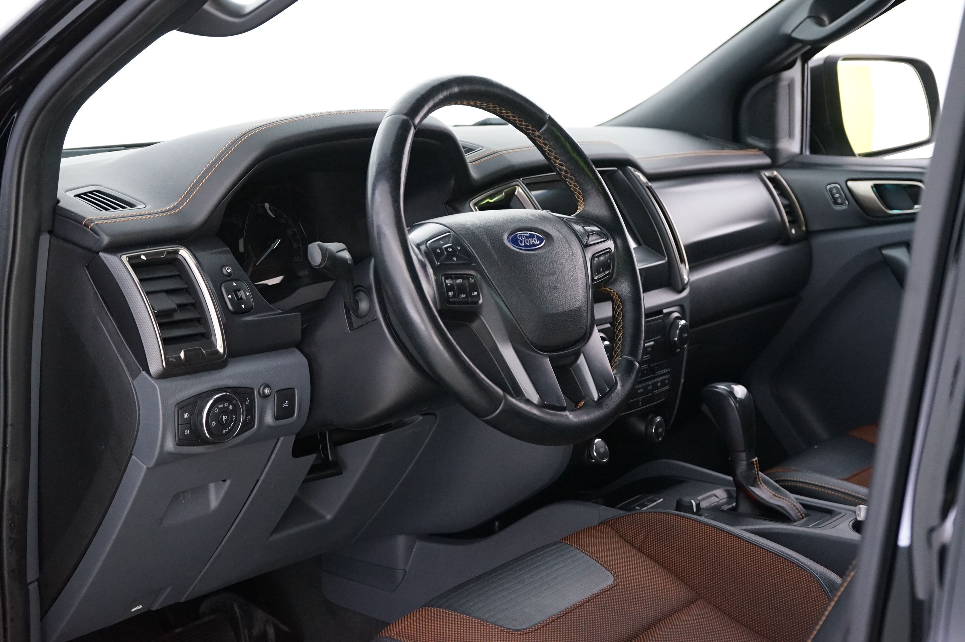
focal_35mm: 55
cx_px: 482
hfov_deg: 36.3
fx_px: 1473
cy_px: 321
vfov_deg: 24.6
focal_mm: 55
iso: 4000
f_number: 6.3
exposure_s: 1/10
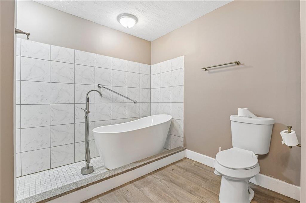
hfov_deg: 96.8
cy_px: 102
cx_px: 153
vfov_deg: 73.7
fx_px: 136
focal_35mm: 16
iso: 400
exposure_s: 1/13
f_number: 8
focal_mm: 16
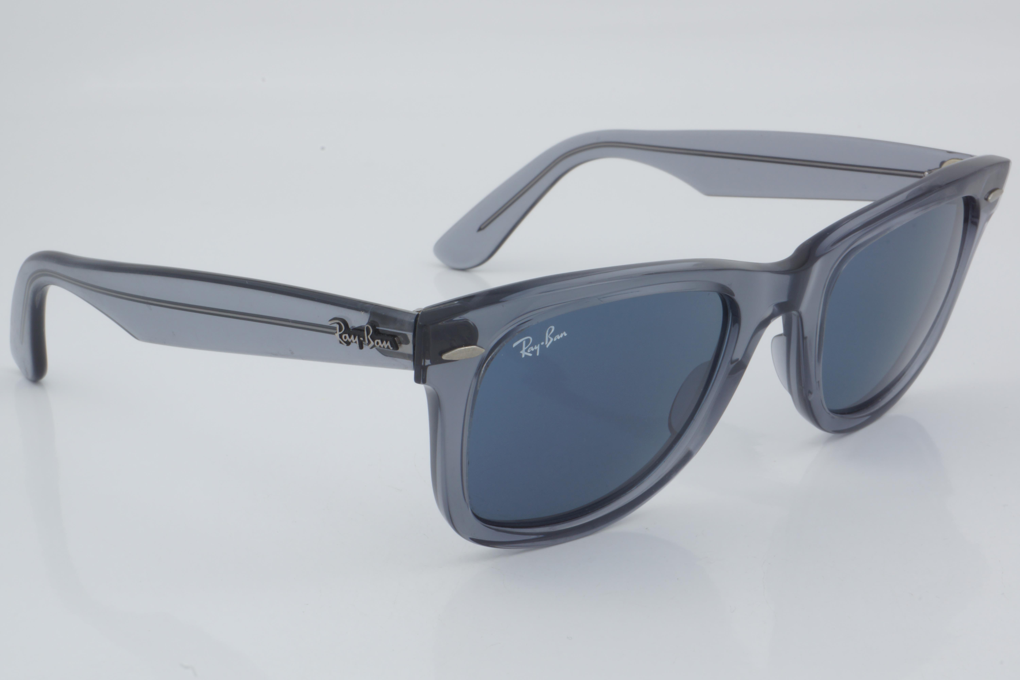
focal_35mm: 75
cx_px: 510
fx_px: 2125
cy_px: 340
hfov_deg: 27.0
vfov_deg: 18.2
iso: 100
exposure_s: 1/3
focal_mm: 50
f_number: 32
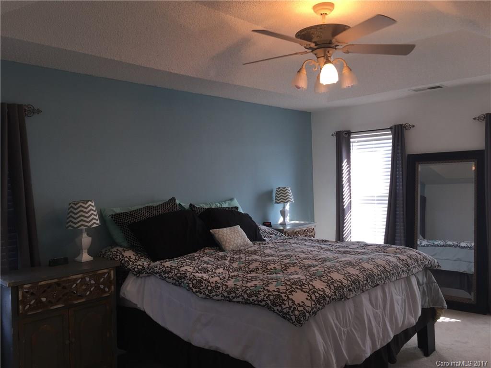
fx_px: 411
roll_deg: +1.3
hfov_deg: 61.7
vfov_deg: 48.2
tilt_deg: -1.3
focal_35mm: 29
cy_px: 184
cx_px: 246
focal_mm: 4.15
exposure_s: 1/34
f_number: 2.2
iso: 32
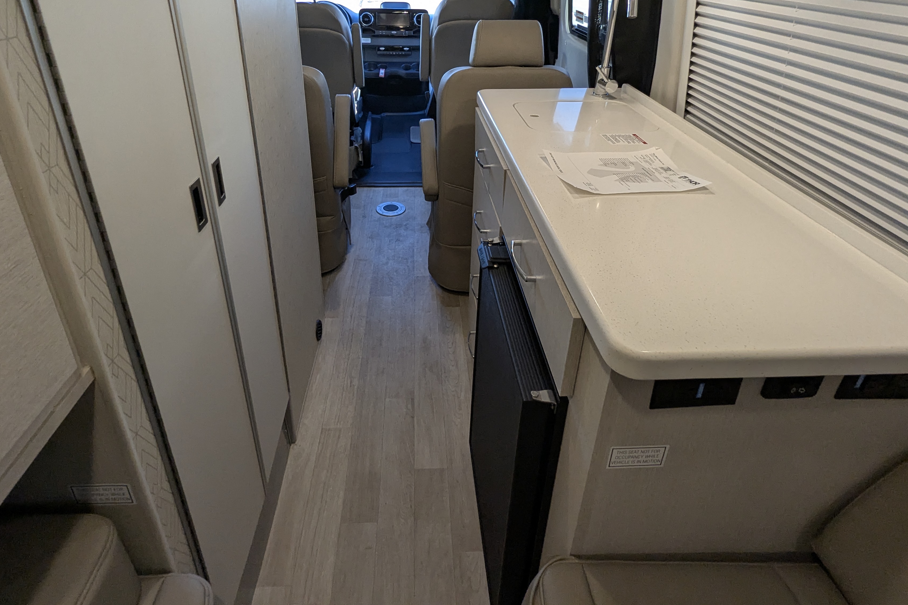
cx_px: 431
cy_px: 200
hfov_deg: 83.9
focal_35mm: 20
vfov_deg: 60.4
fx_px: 504
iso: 230
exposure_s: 1/202
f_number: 2.2
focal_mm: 2.35
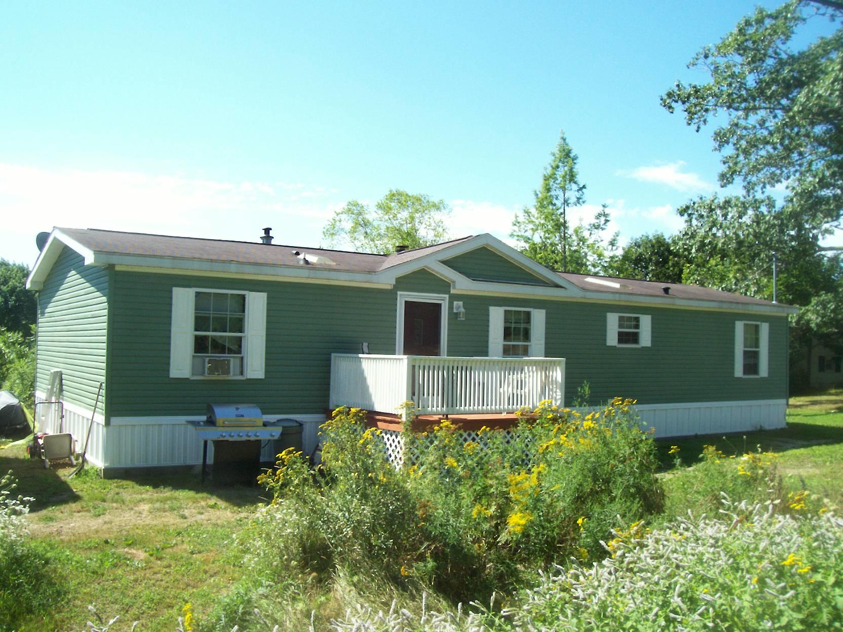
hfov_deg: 54.0
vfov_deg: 41.8
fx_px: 828
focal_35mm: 34
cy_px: 316
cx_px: 422
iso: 80
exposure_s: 1/277
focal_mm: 5.6
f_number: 5.1
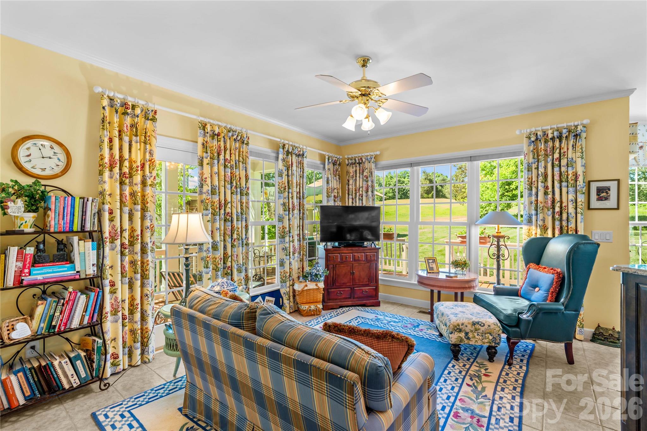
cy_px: 216
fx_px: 288
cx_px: 324
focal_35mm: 16
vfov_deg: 73.7
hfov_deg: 96.7
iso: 100
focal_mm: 16
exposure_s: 1/4
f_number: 8
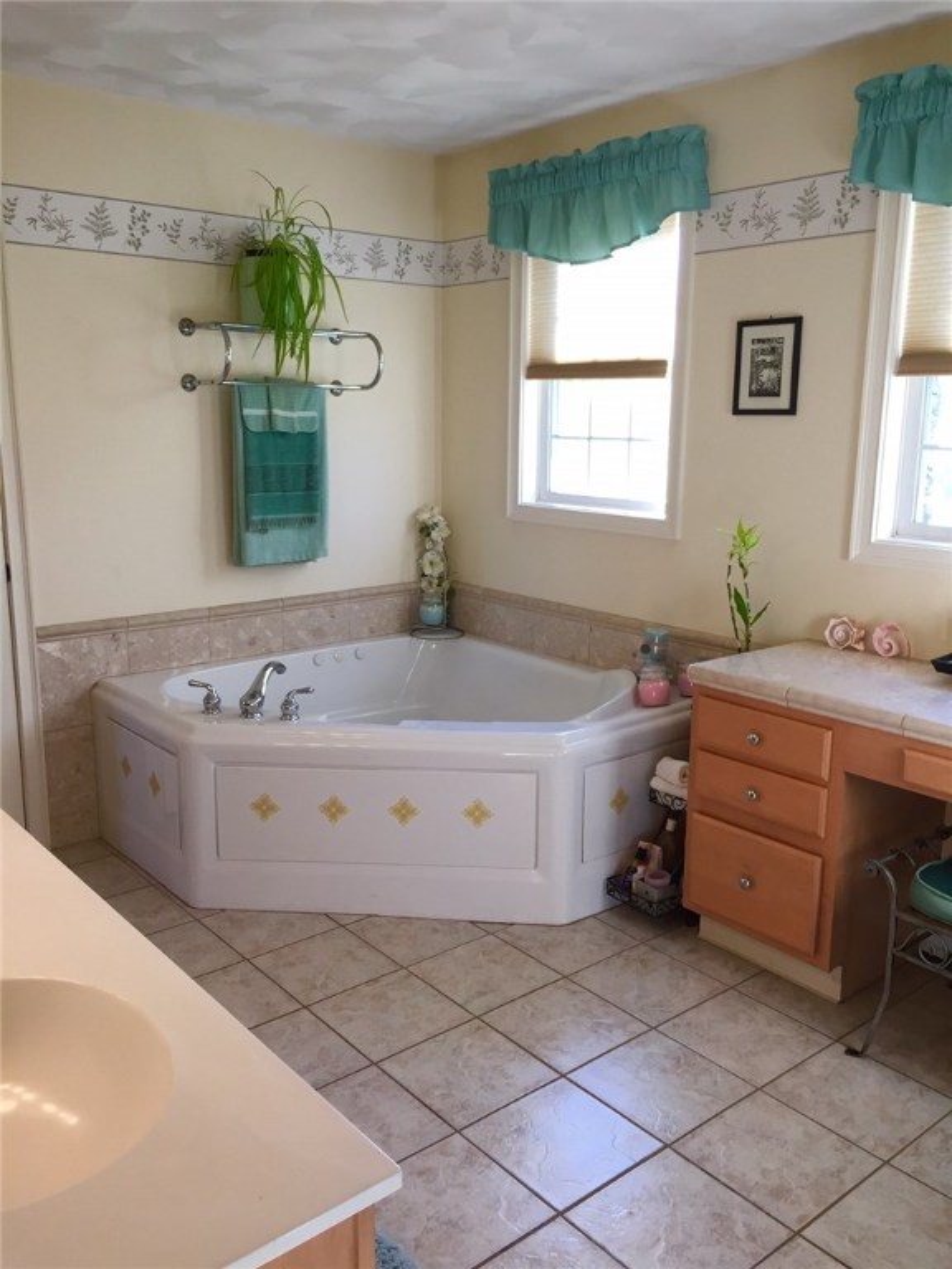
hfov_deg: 48.2
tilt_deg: -10.7
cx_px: 476
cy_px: 634
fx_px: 1063
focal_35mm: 29
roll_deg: +0.0
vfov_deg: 61.7
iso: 32
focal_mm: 4.15
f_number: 2.2
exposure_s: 1/40
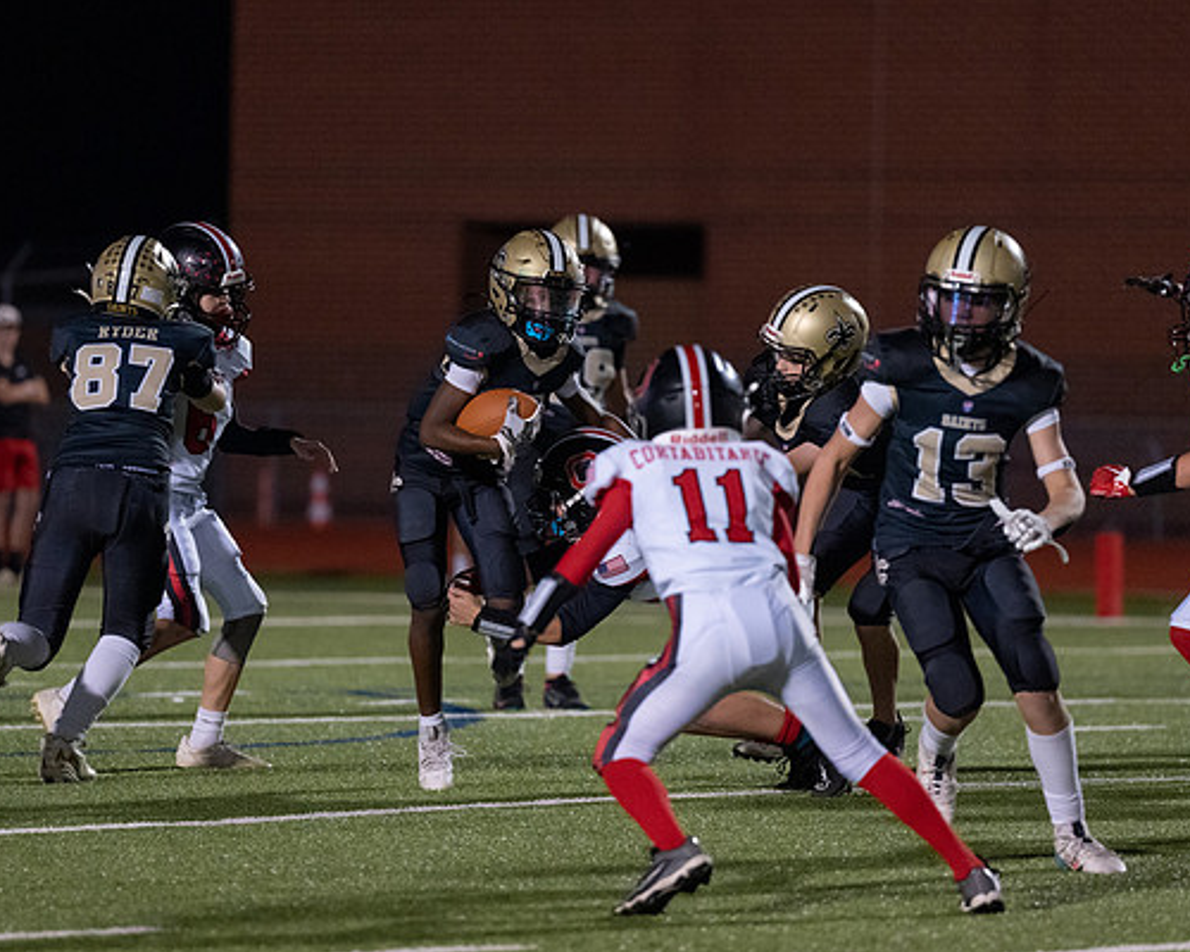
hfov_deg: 6.0
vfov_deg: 4.8
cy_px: 448
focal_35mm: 320
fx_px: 11270
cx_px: 558
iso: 5000
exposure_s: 1/1250
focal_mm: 200
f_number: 2.8
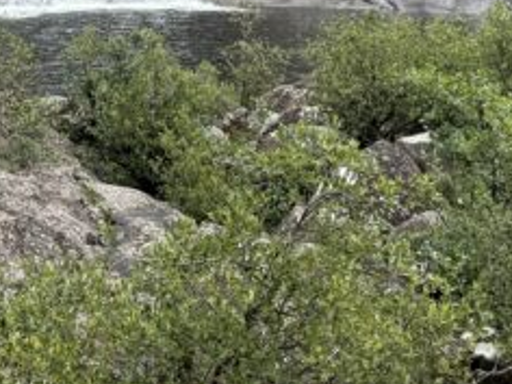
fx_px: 1538
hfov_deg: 18.8
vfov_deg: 12.3
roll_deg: +0.7
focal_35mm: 104
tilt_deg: +10.5
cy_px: -417
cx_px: 130
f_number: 1.78
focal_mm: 6.76
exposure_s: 1/878
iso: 100
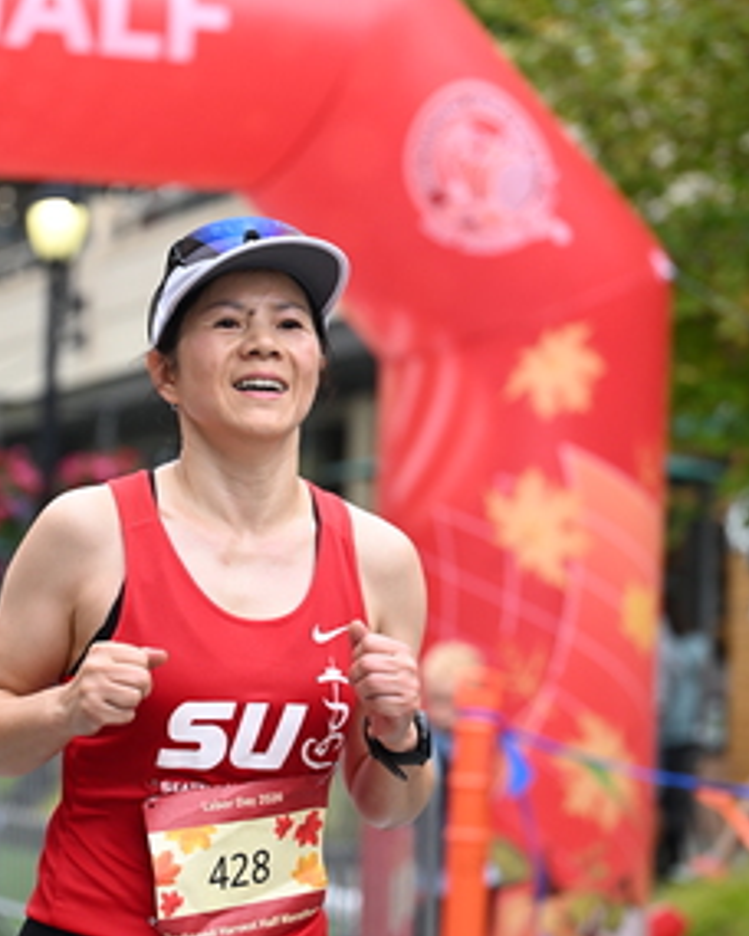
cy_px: 519
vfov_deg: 15.2
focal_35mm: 127
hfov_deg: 12.1
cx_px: 294
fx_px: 3519
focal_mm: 70
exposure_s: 1/2000
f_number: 2.8
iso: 640
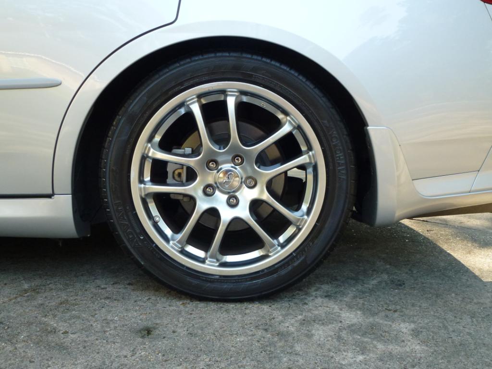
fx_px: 469
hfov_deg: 55.4
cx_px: 246
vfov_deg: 42.9
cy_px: 184
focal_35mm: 33
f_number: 3.6
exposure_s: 1/125
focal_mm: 5.9
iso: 200
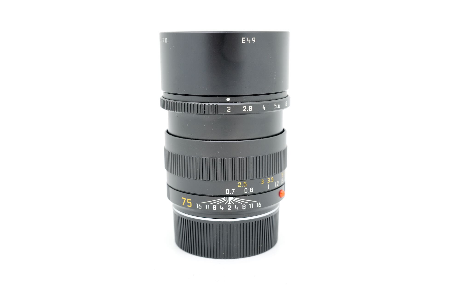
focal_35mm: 43
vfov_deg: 31.2
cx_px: 230
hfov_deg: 45.4
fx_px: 549
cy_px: 154
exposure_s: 1/60
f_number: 8
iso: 800
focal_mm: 43
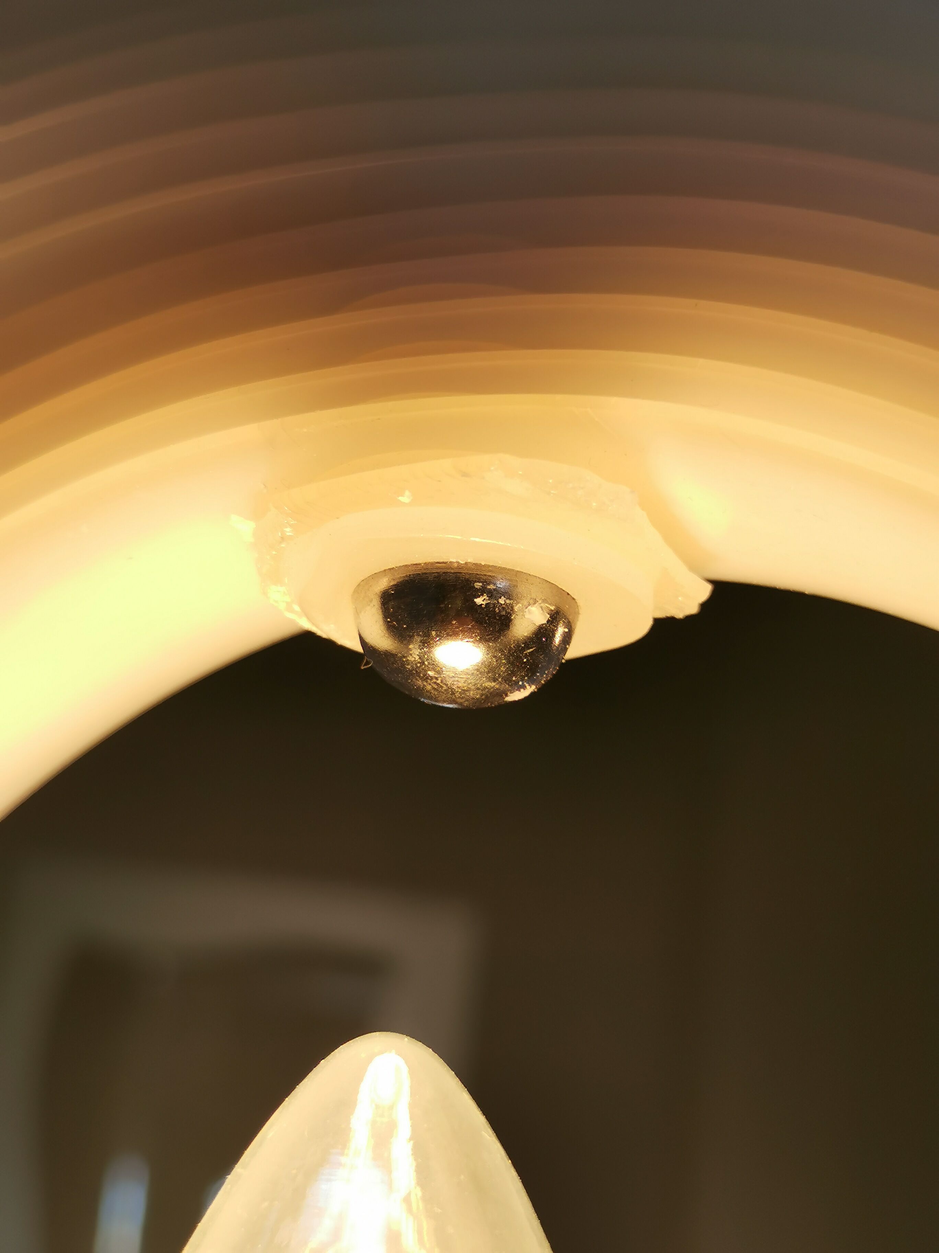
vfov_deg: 34.3
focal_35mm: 56
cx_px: 470
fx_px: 2025
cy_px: 626
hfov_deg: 26.1
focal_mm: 5.58
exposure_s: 1/407
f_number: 1.8
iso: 50
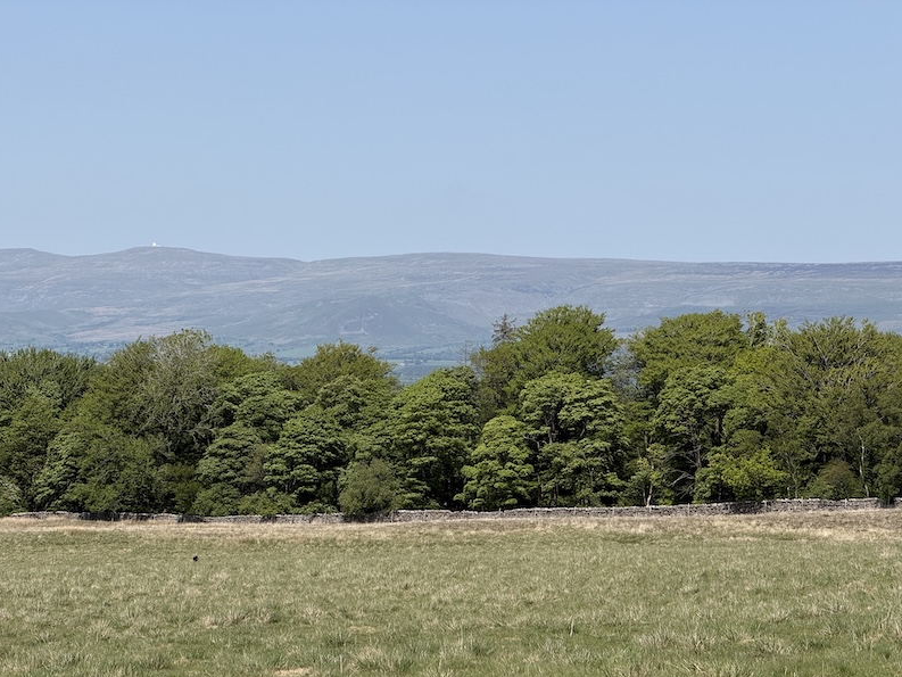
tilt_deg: +0.3
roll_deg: -0.7
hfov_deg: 16.3
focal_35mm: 121
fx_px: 3153
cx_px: 448
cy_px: 339
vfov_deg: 12.2
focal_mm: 15.66
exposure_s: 1/2710
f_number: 2.8
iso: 64
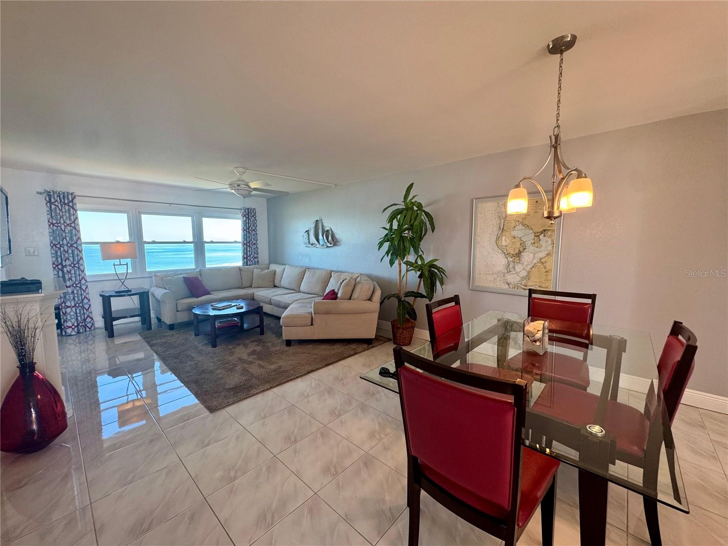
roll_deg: +0.5
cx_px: 364
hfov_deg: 102.1
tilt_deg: -5.8
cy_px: 273
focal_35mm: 14
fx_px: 294
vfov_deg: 85.7
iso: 160
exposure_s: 1/120
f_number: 2.2
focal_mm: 2.22
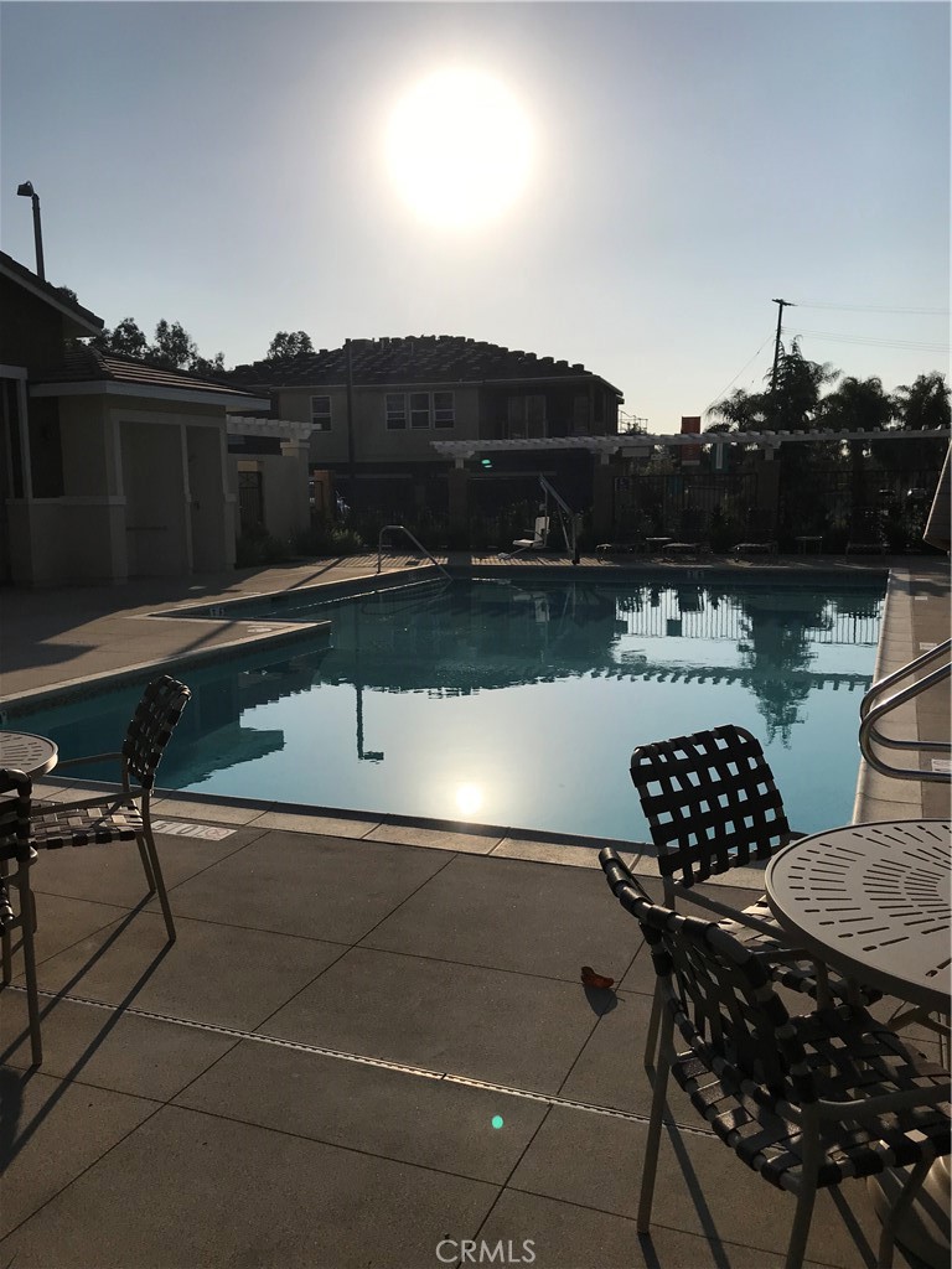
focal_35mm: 28
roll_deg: +1.8
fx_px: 1027
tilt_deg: -8.8
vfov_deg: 63.4
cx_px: 476
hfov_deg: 49.7
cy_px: 634
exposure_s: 1/10638
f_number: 1.8
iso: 25
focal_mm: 3.99
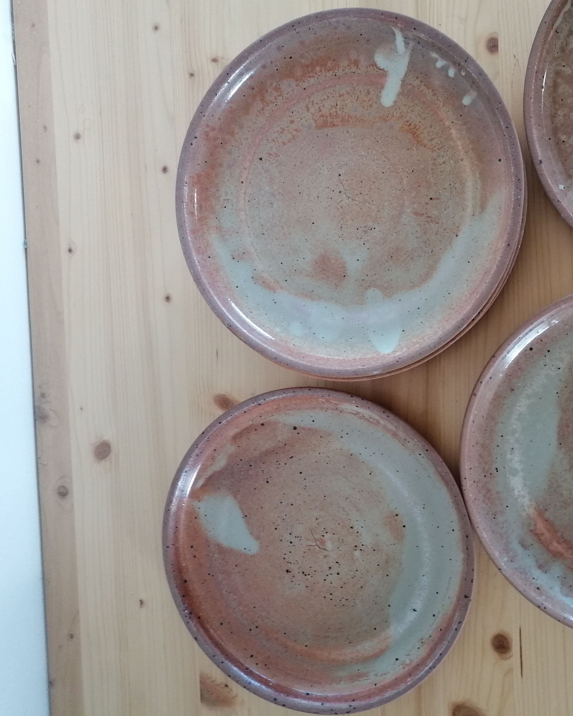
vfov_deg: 50.3
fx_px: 763
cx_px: 434
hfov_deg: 40.0
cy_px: 352
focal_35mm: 36
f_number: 1.8
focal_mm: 4.75
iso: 200
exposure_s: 1/50
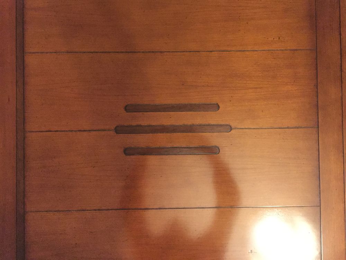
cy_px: 130
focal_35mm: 29
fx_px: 290
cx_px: 173
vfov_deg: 48.2
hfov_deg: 61.7
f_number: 2.2
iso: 400
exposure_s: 1/17
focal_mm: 4.15
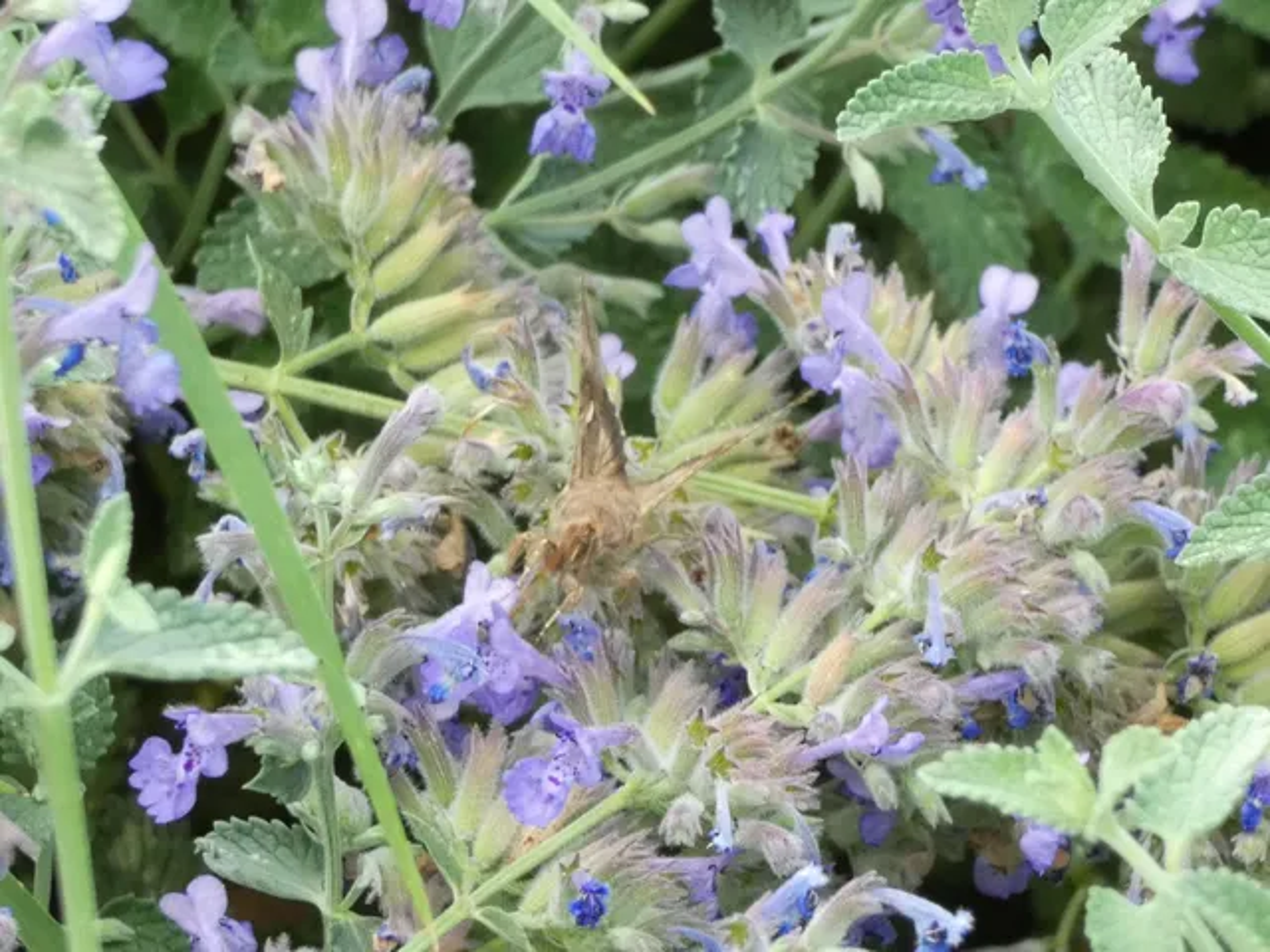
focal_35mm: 189
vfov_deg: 7.9
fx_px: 6934
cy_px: 476
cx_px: 635
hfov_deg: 10.5
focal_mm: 33.9
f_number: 5.5
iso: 400
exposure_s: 1/80
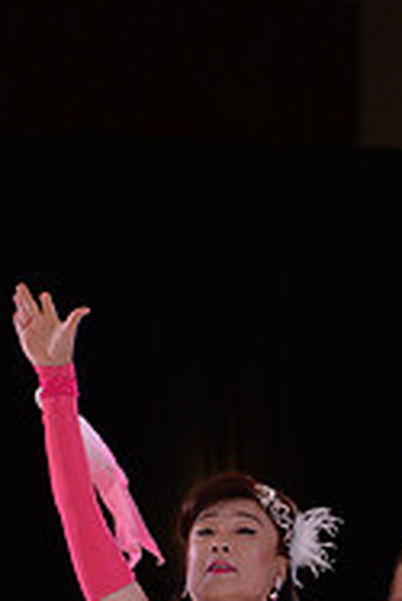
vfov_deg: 3.8
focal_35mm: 542
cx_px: 220
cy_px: 893
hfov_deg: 2.5
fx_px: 9061
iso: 1600
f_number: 5.6
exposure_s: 1/250
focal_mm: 175
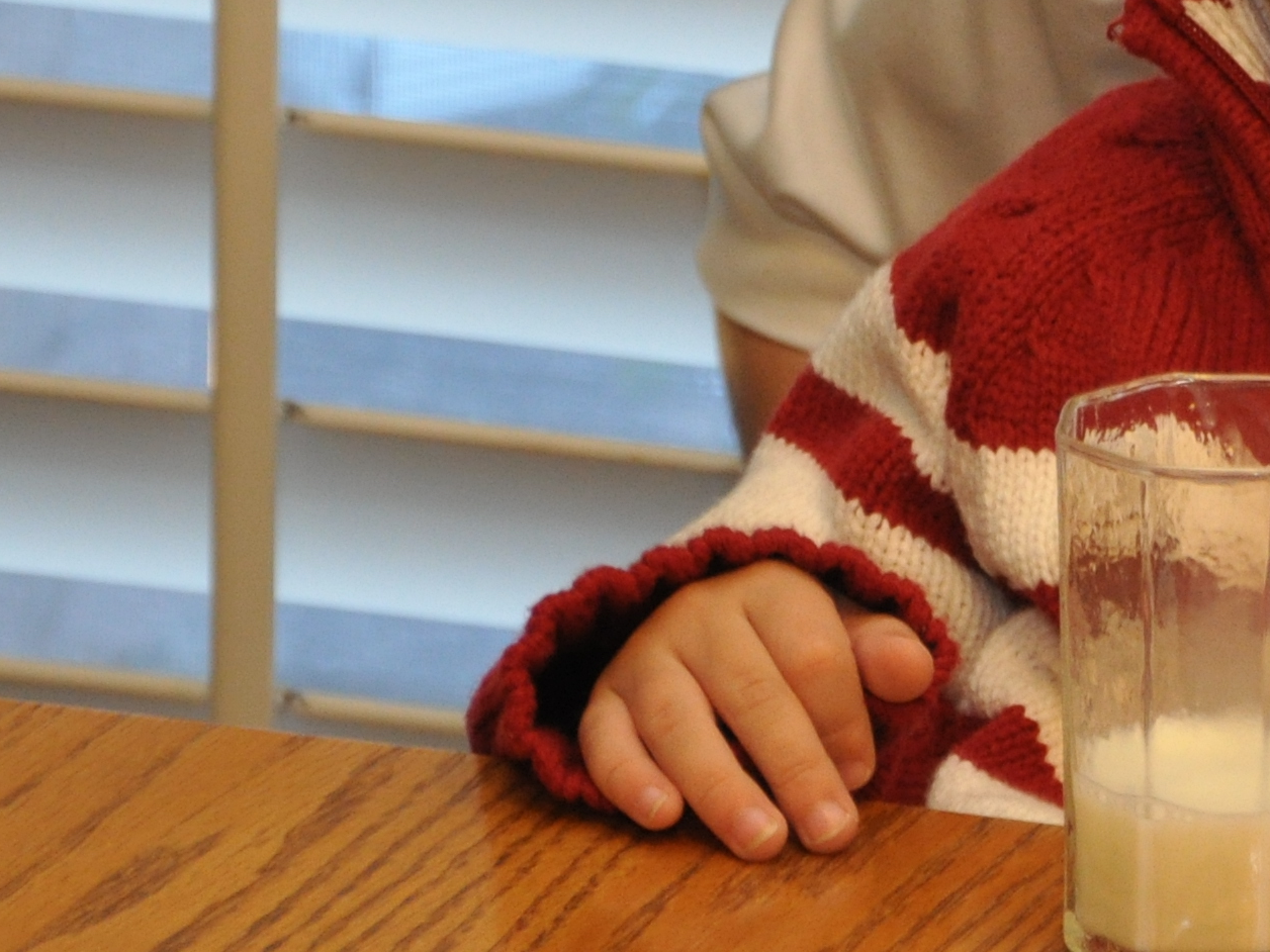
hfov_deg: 6.5
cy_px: -261
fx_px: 11190
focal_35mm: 305
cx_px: 1386
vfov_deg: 4.9
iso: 800
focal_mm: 62
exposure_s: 1/60
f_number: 5.3
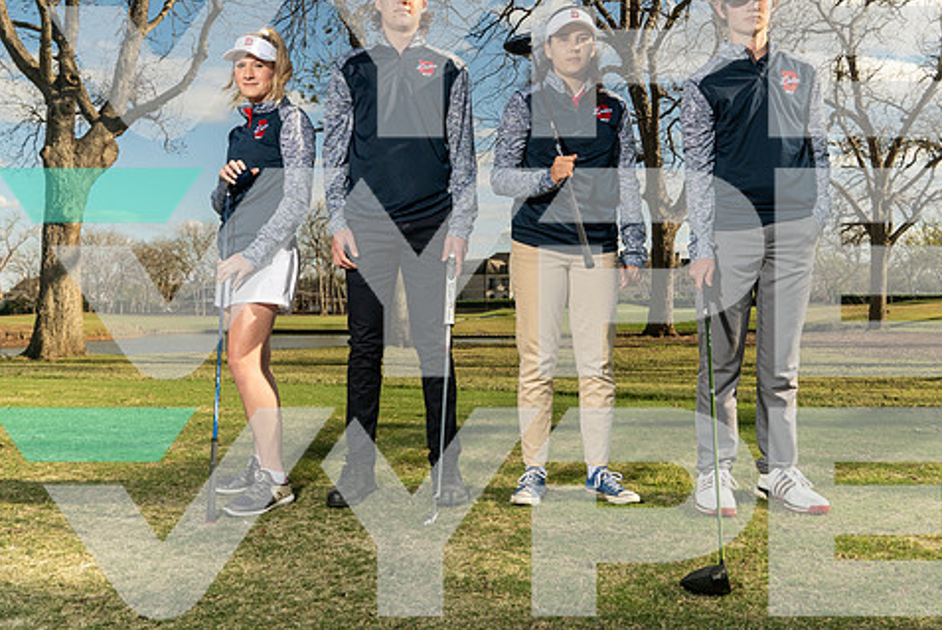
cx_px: 450
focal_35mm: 33
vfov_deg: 40.0
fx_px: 864
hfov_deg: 57.2
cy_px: 300
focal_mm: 25
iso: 500
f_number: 8
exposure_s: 1/200
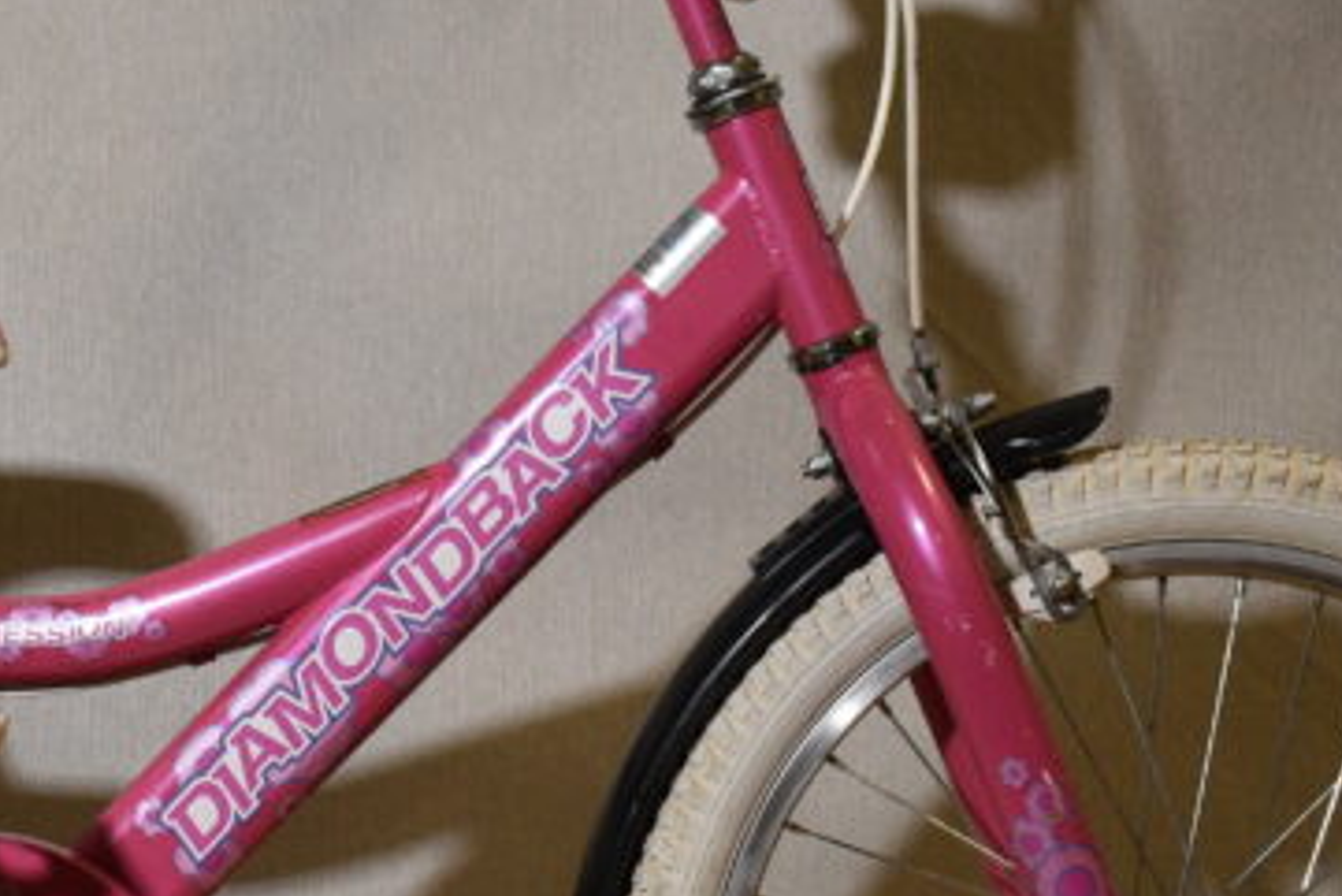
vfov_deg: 15.3
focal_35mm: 89
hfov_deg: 22.2
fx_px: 3335
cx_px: 112
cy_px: 597
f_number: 4.5
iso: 400
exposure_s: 1/80
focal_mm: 21
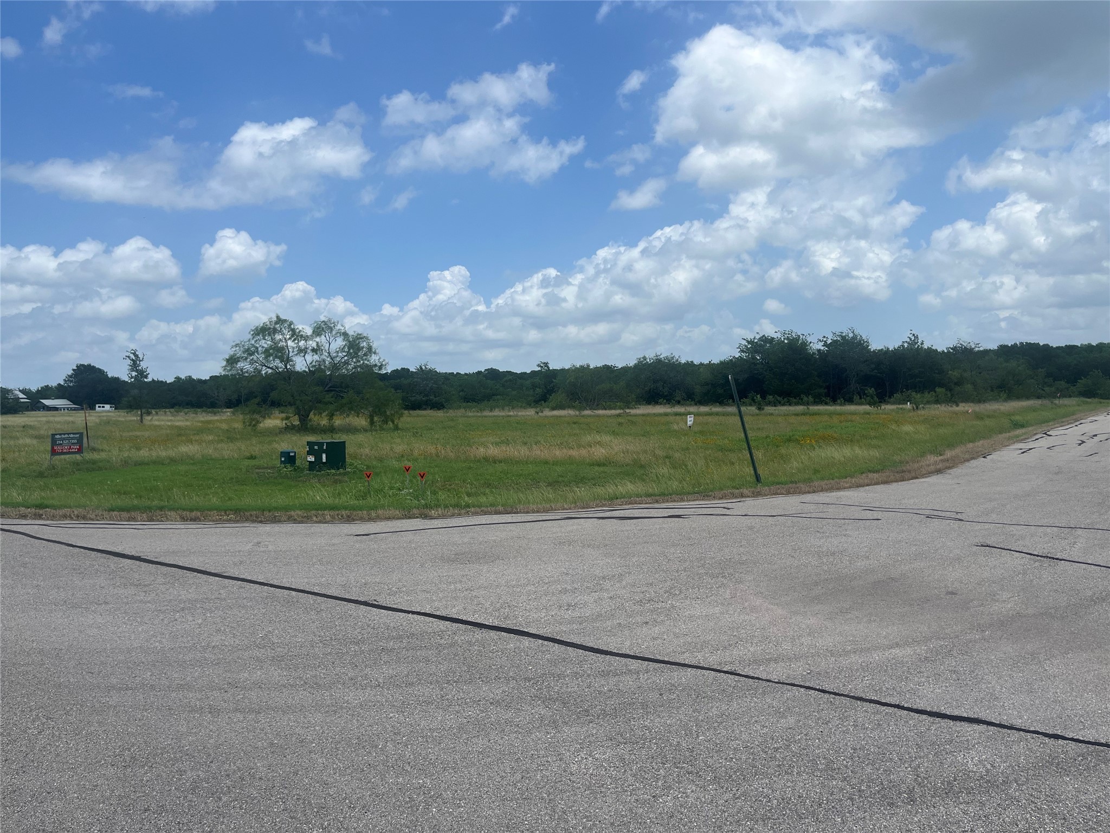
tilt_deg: -1.9
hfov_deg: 67.3
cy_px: 416
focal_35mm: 26
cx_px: 555
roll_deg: +2.4
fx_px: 834
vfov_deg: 53.1
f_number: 1.6
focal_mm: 5.1
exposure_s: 1/5556
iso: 50
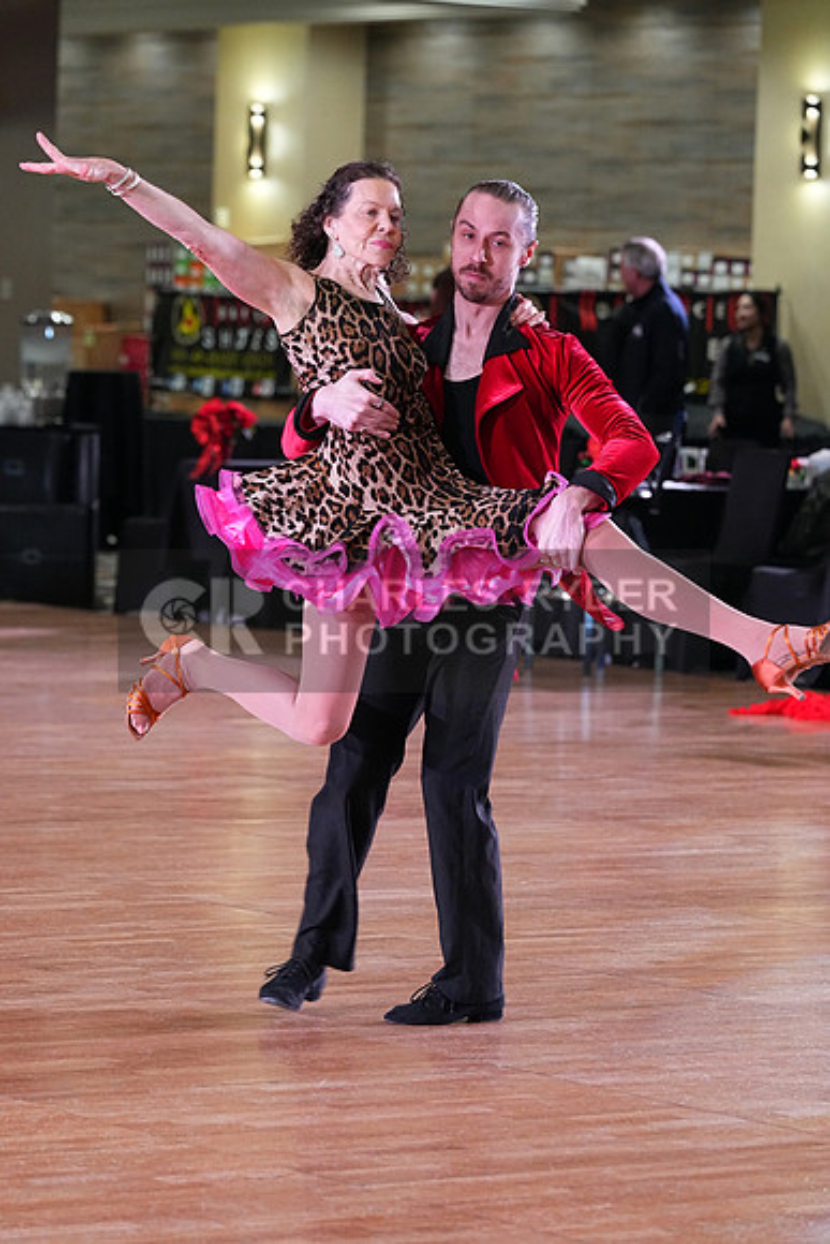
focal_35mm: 166
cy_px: 622
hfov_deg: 8.3
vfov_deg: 12.4
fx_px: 5737
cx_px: 415
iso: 5000
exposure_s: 1/320
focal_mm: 166
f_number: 5.6
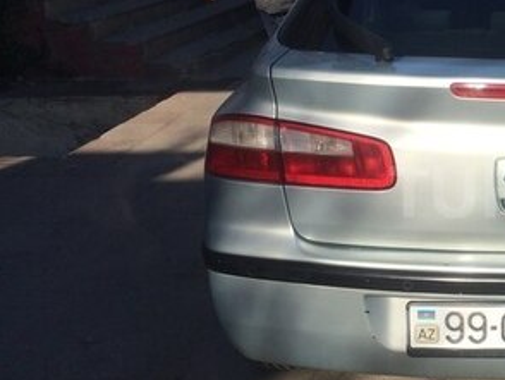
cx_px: 565
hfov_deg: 27.1
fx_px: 949
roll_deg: +0.5
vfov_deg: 22.6
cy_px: 192
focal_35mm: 65
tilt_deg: -16.3
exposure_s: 1/2740
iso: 32
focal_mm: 4.15
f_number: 2.2
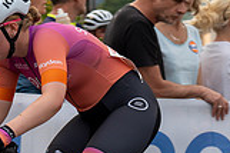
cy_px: 52
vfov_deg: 3.4
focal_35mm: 408
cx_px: 69
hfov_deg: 5.1
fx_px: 2604
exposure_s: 1/1000
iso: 500
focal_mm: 89
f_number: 4.5
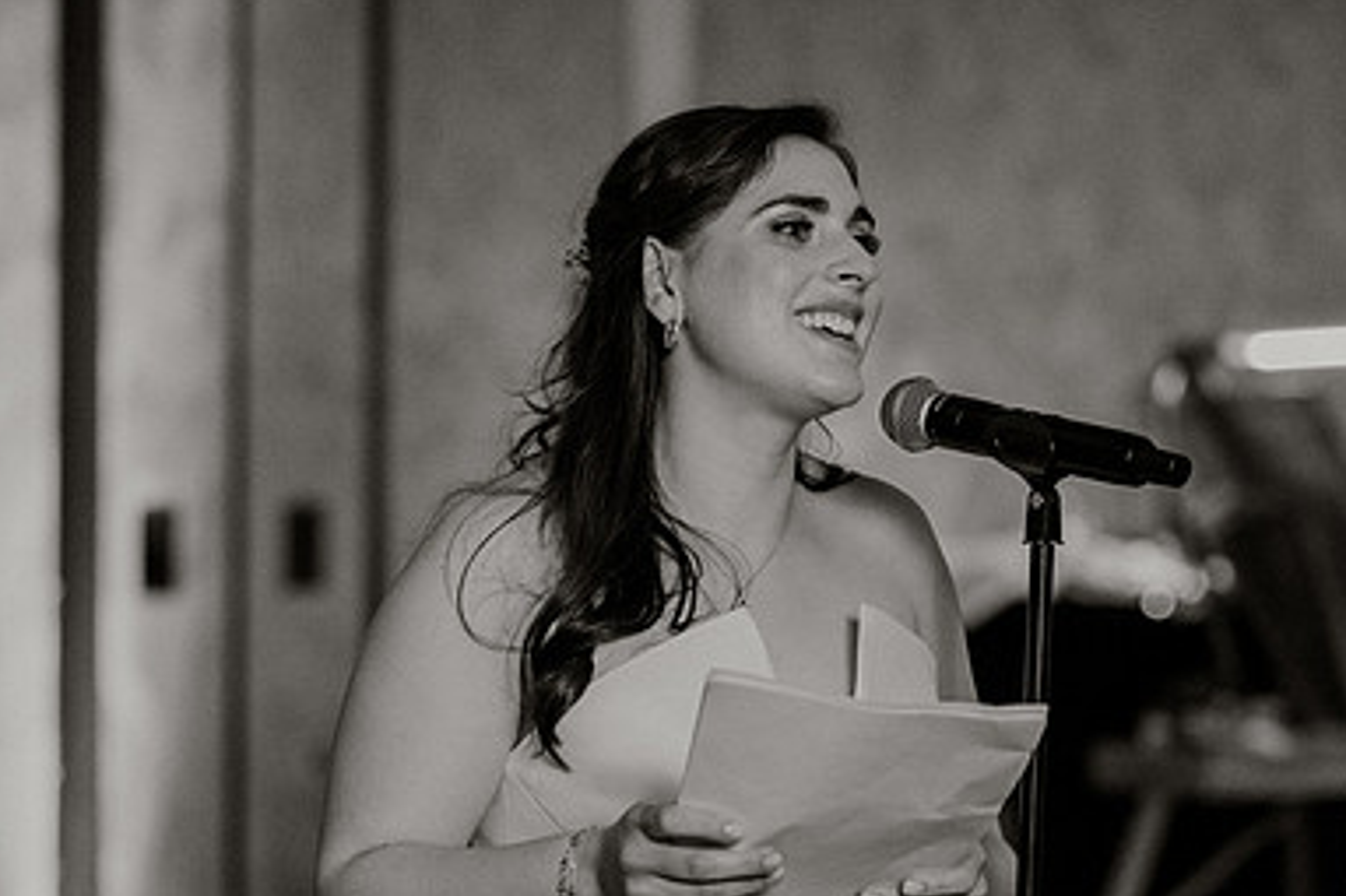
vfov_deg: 8.5
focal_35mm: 161
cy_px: 601
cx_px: 921
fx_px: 6017
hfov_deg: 12.7
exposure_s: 1/640
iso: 4000
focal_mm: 105
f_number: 2.8
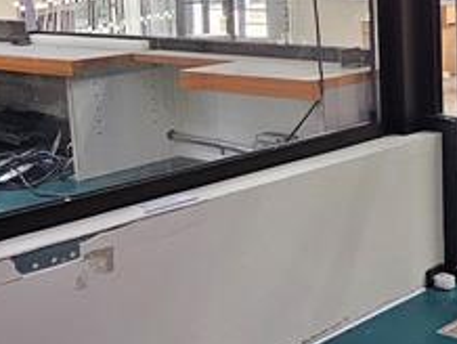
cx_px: 509
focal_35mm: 61
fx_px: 806
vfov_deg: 23.6
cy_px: 50
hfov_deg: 28.6
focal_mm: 2.2
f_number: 2.2
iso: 125
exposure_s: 1/60
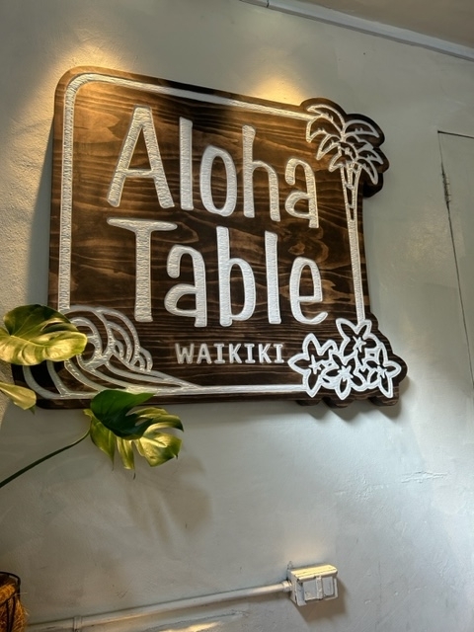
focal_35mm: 26
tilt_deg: +11.7
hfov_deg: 53.1
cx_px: 237
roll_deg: +2.7
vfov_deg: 67.3
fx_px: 475
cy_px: 316
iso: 80
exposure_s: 1/60
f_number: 1.5
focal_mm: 5.7
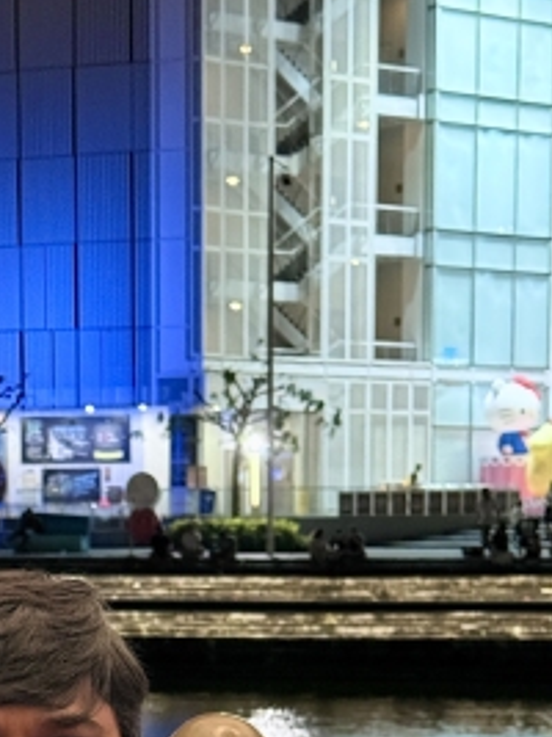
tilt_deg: -6.3
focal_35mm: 115
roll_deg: +0.3
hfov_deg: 12.9
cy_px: 828
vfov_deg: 16.6
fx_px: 2447
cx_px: 182
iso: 400
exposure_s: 1/33
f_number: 1.78
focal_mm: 6.76
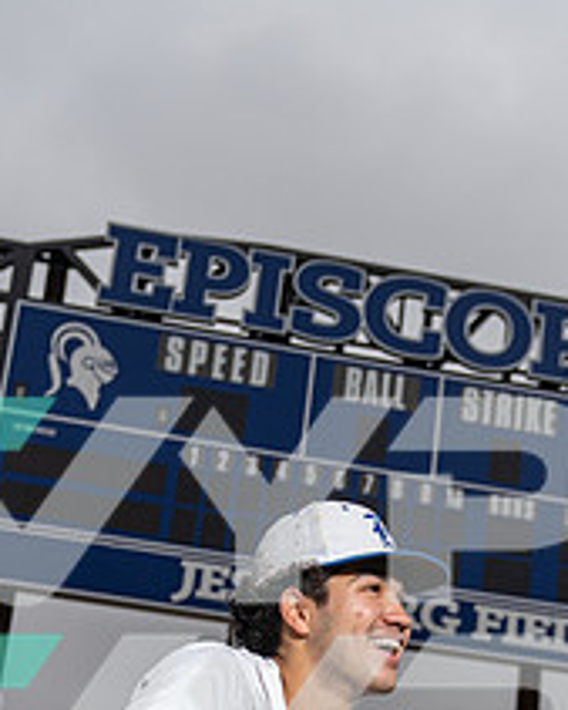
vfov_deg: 25.5
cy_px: 740
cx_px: 356
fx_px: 1470
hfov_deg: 21.8
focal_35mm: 70
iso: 200
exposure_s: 1/250
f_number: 4
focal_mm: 35
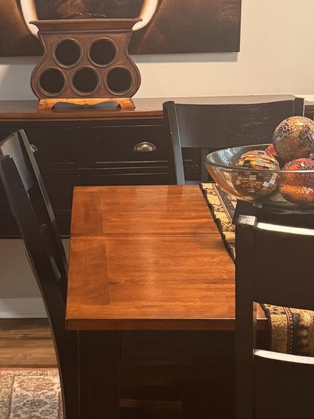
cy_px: 228
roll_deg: +1.7
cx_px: 38
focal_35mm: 81
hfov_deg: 18.0
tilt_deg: -14.1
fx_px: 980
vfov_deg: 24.1
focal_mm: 6.76
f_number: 1.78
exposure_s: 1/60
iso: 400
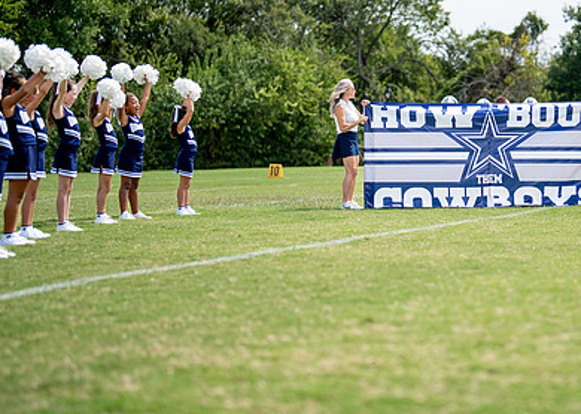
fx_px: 1418
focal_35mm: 86
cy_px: 137
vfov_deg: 16.6
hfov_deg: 22.9
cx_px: 452
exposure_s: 1/6400
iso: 100
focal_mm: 50
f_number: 1.2
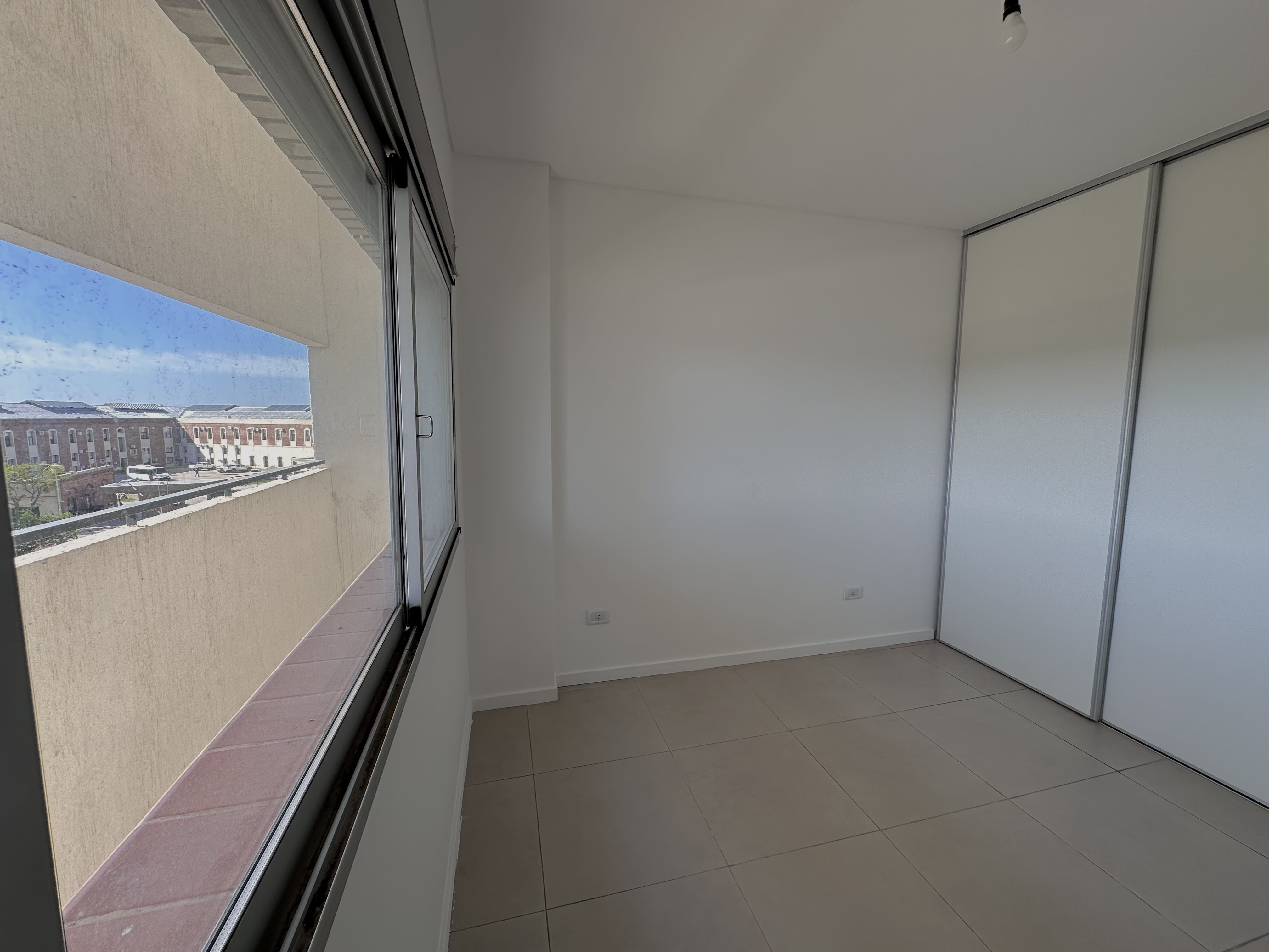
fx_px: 513
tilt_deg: -6.4
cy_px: 476
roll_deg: -0.8
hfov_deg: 102.1
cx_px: 634
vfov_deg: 85.7
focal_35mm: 14
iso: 40
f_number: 2.2
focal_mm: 2.22
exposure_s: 1/190
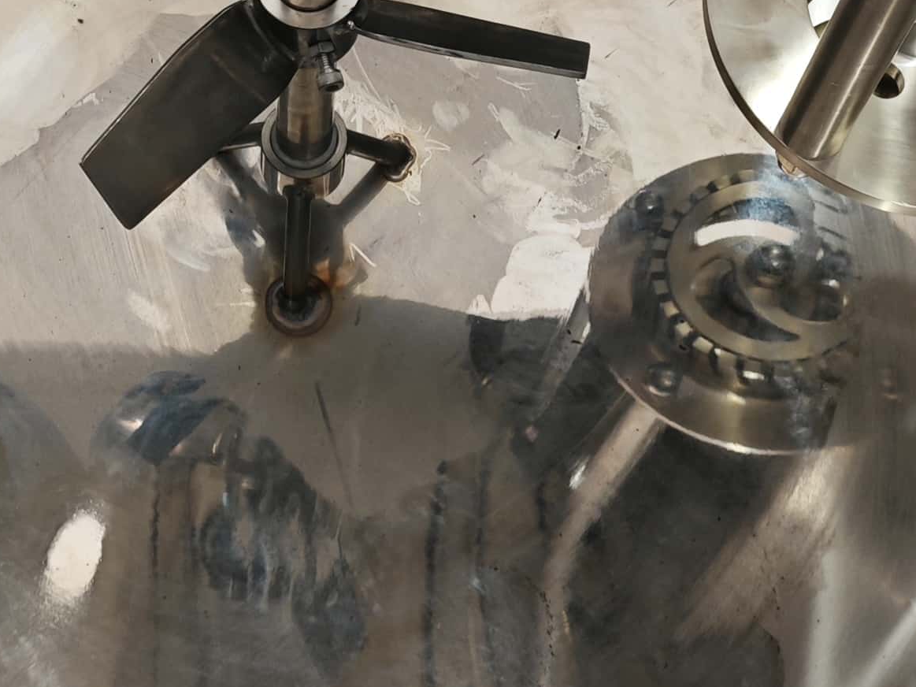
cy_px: -96
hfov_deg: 24.1
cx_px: 368
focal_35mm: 81
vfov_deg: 17.5
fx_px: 2143
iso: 250
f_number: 1.8
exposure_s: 1/47.5
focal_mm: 5.43
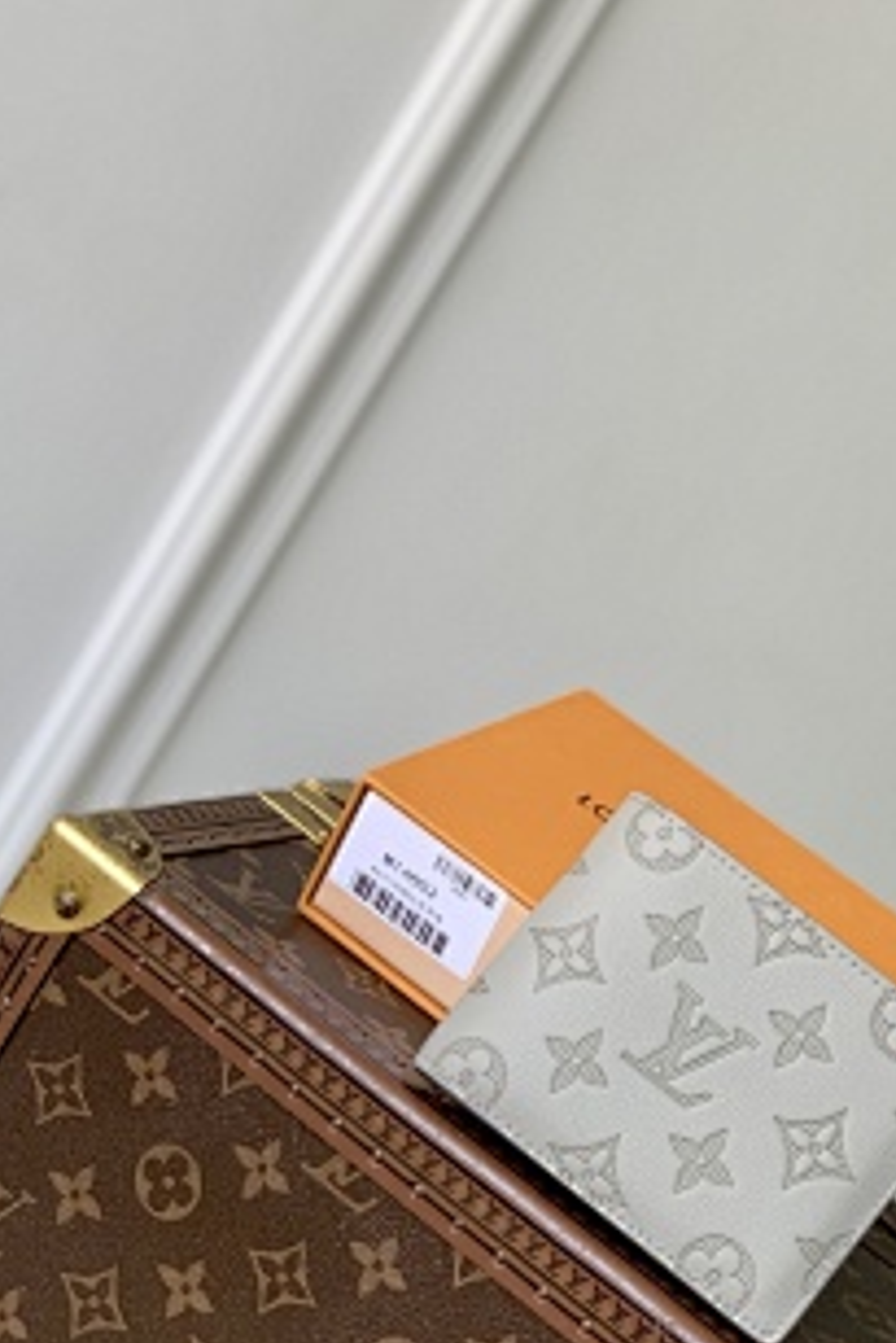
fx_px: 3281
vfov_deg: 23.1
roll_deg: -32.6
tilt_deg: -11.6
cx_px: 649
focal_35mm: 88
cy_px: 696
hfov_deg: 15.5
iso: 16
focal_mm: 6
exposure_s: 1/122
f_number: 2.4
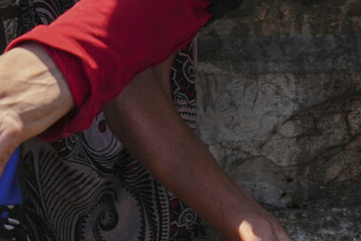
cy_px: -79
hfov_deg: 13.8
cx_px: 244
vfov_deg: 9.1
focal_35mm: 148
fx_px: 1484
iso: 250
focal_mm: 35
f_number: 3.5
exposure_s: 1/2500
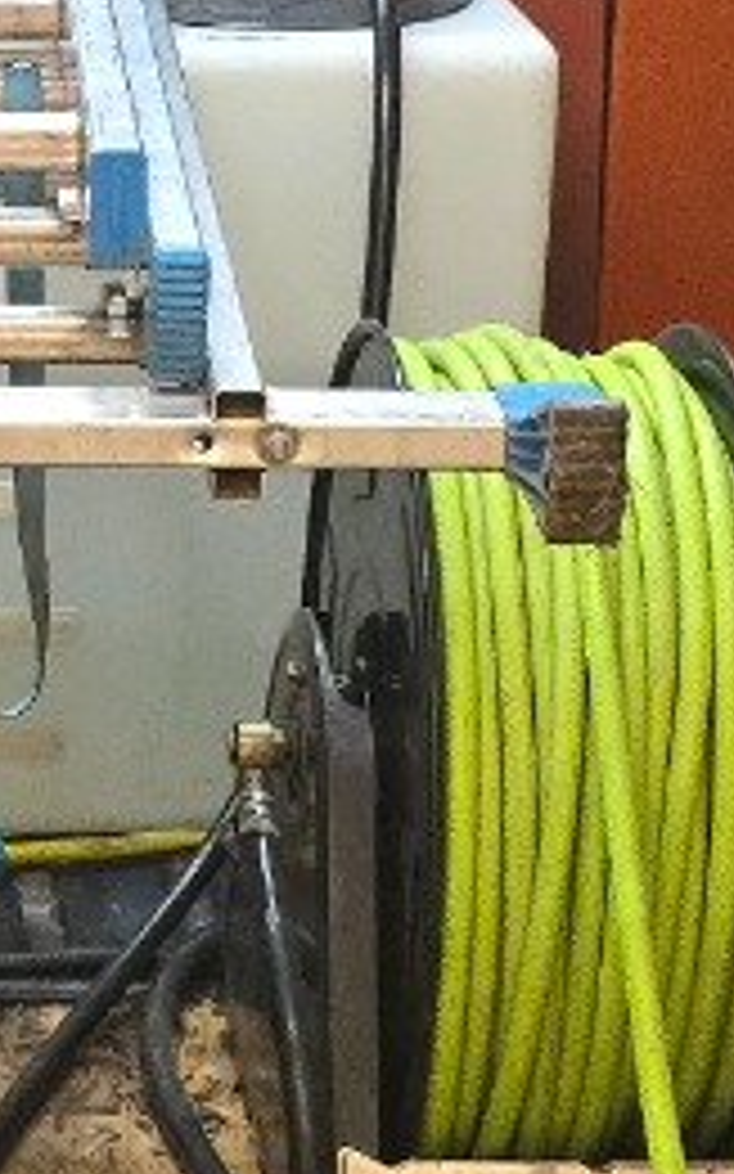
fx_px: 3587
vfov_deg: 18.5
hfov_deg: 11.5
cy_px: 301
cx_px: -108
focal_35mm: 112
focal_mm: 6.3
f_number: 1.7
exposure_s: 1/100
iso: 1000
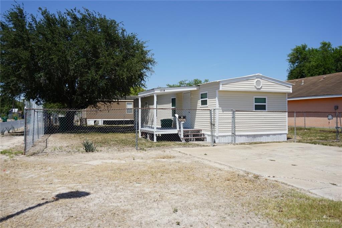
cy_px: 114
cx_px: 171
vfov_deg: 43.6
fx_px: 285
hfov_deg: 61.9
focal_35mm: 30
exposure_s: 1/800
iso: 100
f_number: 5.6
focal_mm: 20
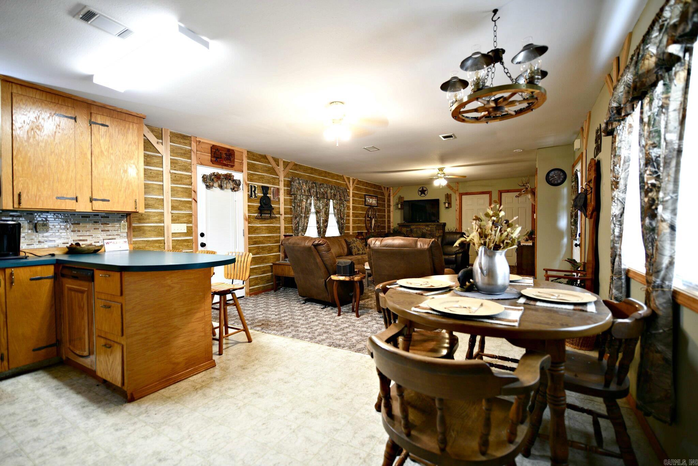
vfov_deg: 73.7
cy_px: 233
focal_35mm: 16
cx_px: 349
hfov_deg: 96.7
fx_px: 310
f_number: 2.8
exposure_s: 1/15
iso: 360
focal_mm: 16
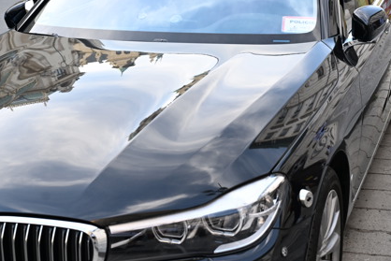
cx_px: 141
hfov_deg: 28.3
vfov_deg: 19.1
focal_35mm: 71
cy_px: 64
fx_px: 771
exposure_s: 1/200
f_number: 5.6
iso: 800
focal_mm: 43
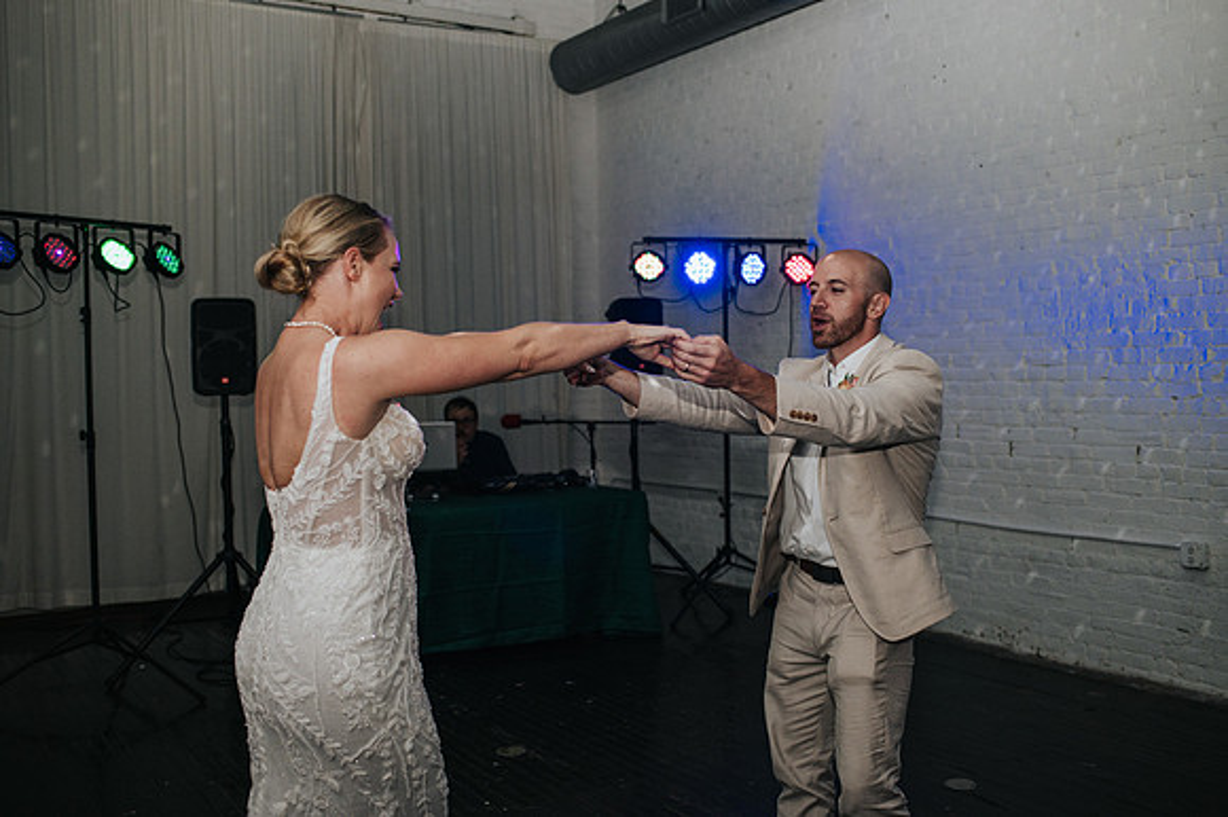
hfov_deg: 54.5
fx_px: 1193
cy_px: 408
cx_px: 614
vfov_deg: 37.8
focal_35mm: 35
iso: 1000
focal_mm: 35
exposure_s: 1/200
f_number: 2.8
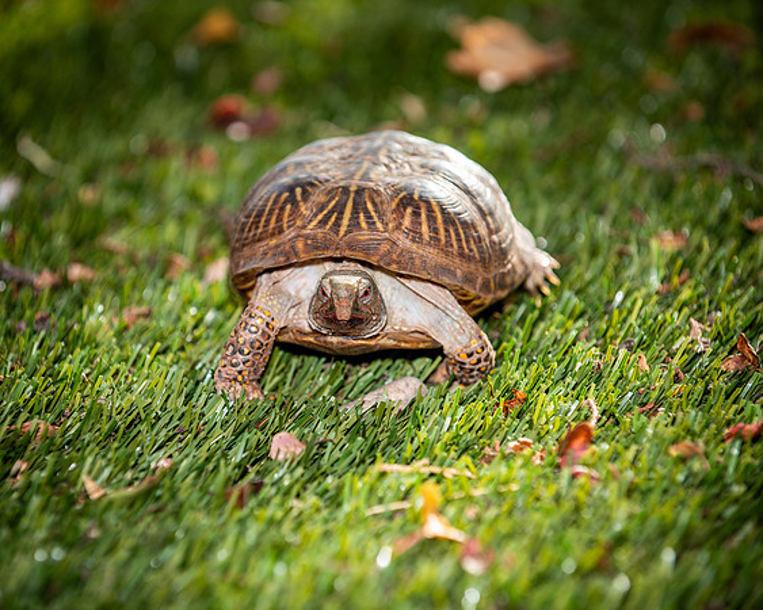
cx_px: 315
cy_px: 305
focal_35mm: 152
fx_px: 3430
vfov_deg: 10.2
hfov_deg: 12.7
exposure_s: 1/640
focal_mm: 135
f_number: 4
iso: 100
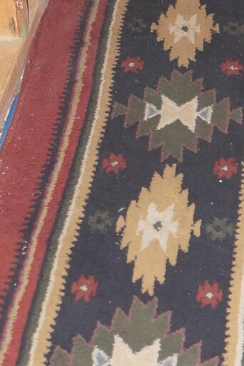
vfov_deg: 16.0
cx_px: 176
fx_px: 1302
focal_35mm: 128
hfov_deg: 10.7
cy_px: 187
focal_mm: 22
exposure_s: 1/60
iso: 800
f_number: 4
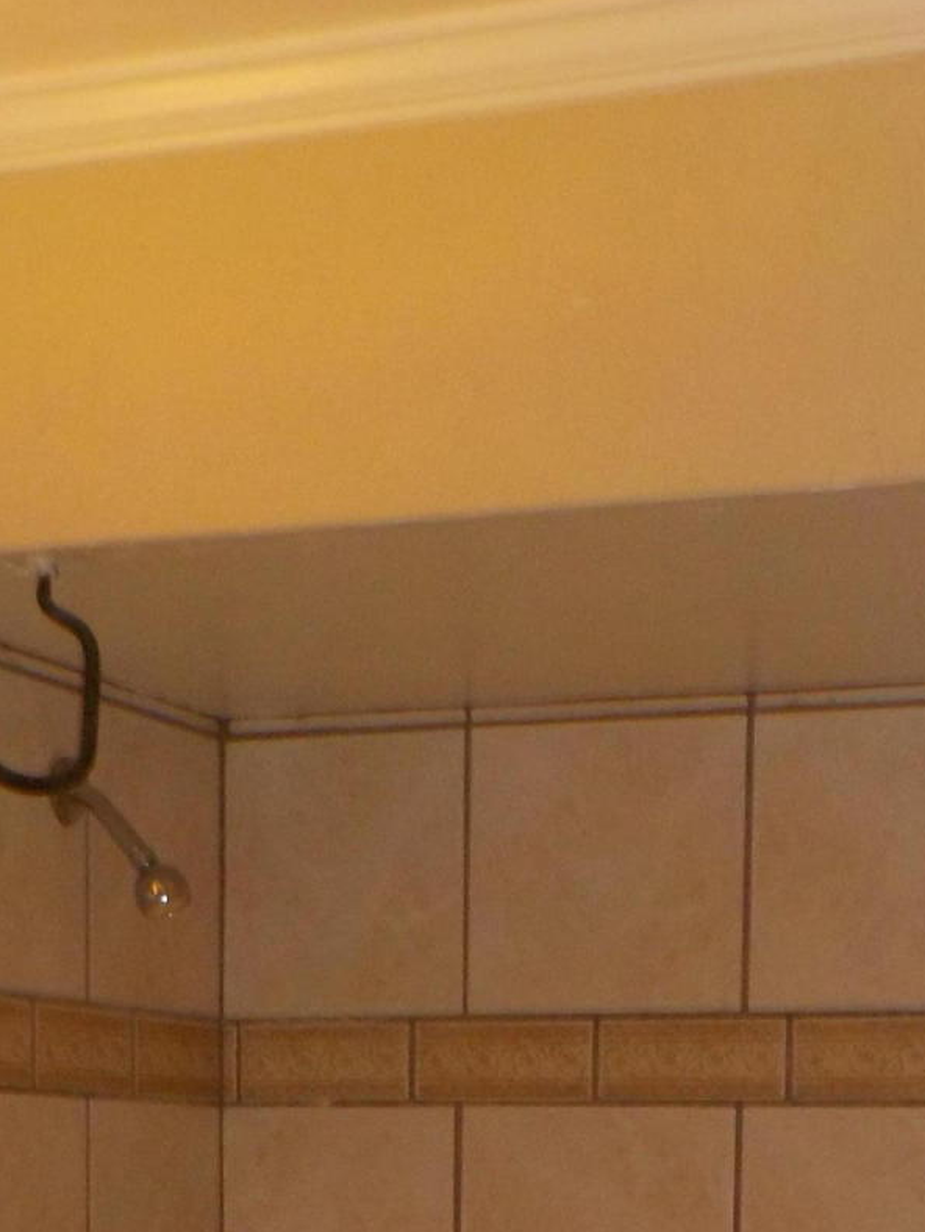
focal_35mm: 76
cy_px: 1407
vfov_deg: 23.8
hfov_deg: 19.4
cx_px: 495
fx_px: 2707
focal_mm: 4.1
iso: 200
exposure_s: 1/30
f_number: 3.3
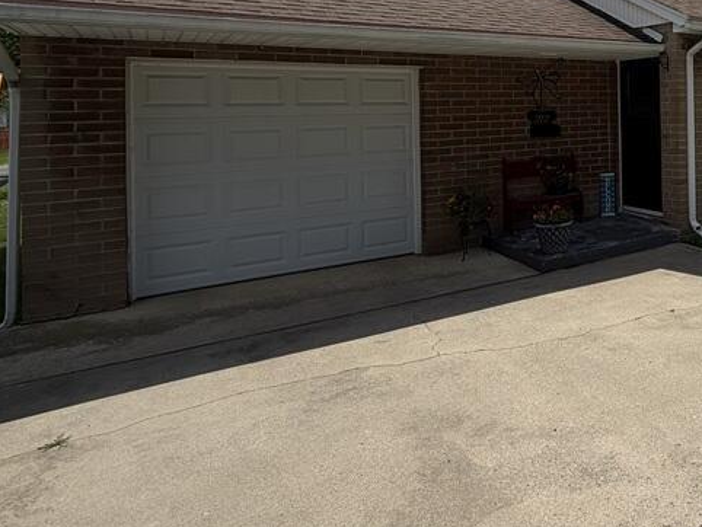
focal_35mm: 31
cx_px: 728
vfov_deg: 43.3
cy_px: 103
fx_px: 629
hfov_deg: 46.8
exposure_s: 1/1534
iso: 20
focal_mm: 2.22
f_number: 2.2
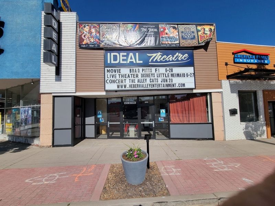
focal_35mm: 13
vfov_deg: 89.9
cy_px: 103
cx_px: 138
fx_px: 103
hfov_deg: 106.2
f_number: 2.2
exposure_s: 1/2140
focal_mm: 2.2
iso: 50
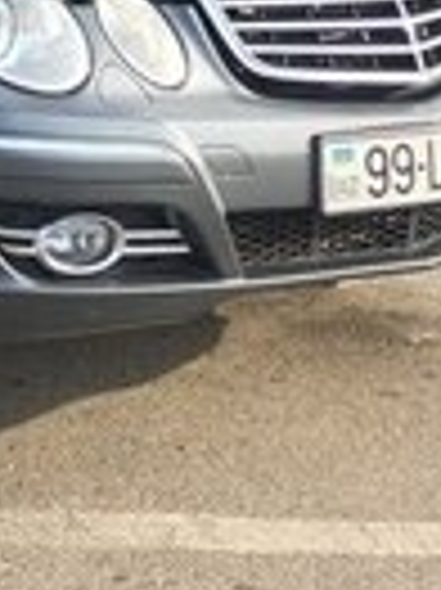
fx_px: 1872
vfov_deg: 15.5
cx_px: -189
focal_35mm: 110
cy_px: -455
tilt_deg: +4.1
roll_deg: +0.5
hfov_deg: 12.8
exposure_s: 1/394
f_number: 2.2
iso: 25
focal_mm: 4.15
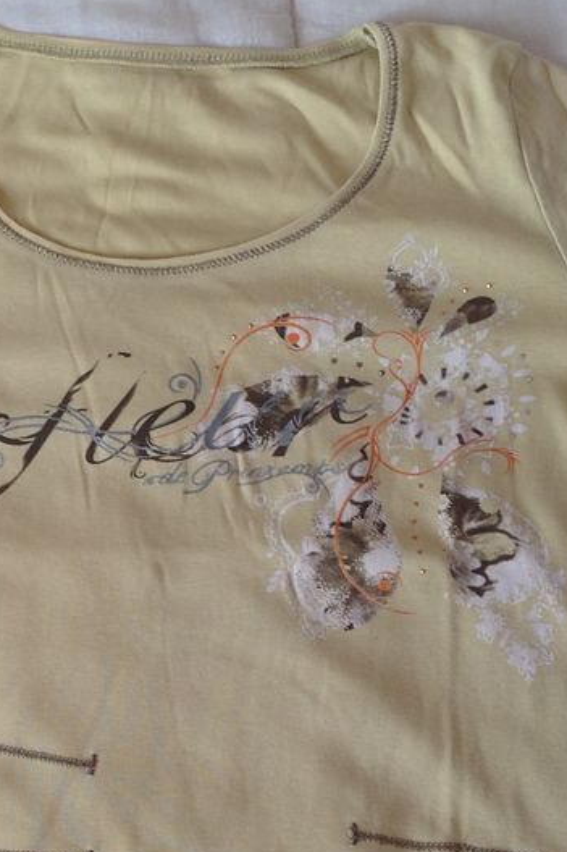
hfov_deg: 19.6
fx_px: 1631
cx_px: 152
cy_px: 560
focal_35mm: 69
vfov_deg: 29.1
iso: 50
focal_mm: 4.28
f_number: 2.4
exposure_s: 1/24
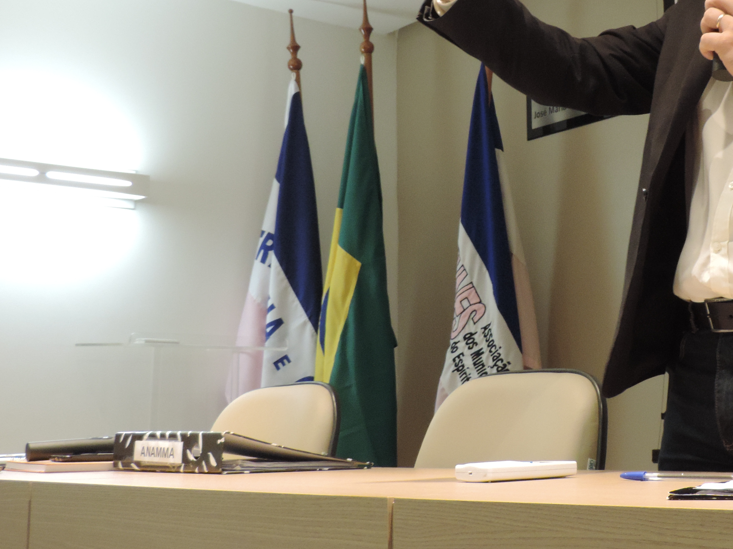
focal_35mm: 60
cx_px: 573
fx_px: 1271
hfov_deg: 31.5
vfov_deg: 24.2
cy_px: 164
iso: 400
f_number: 3.3
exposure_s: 1/20
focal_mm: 6.2
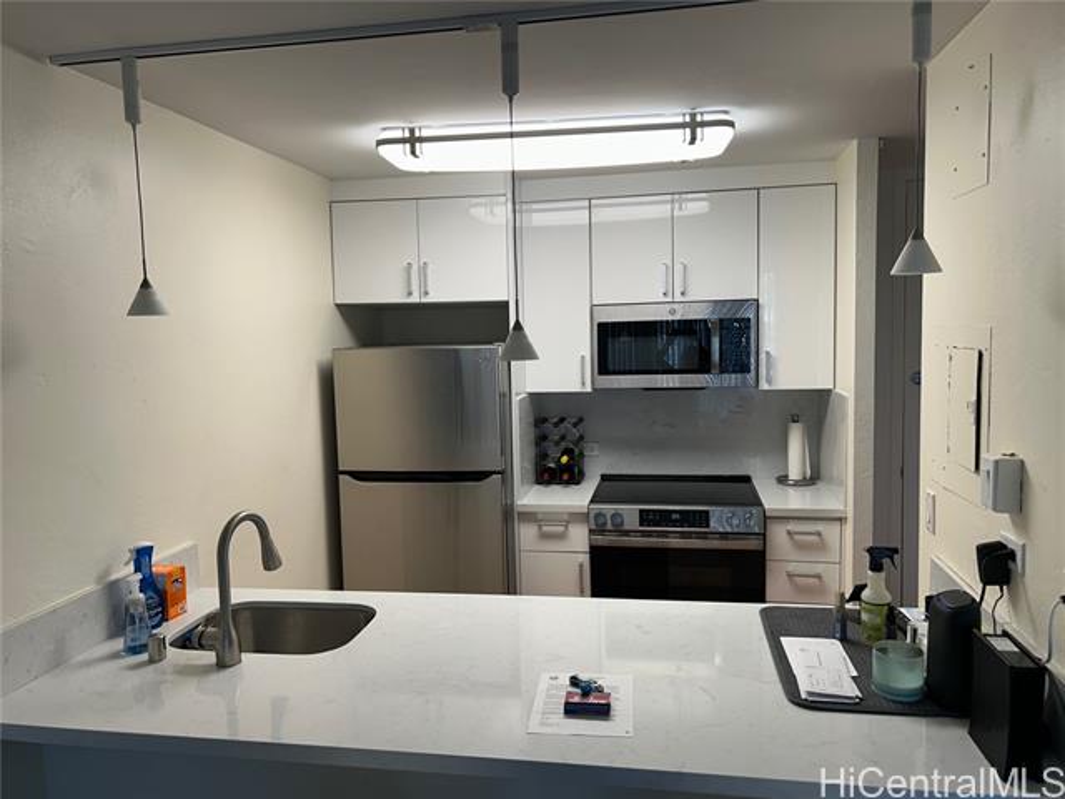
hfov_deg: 67.3
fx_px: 800
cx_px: 532
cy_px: 400
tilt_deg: -5.7
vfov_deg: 53.1
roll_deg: +1.9
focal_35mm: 26
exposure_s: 1/120
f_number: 1.5
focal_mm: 5.7
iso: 40
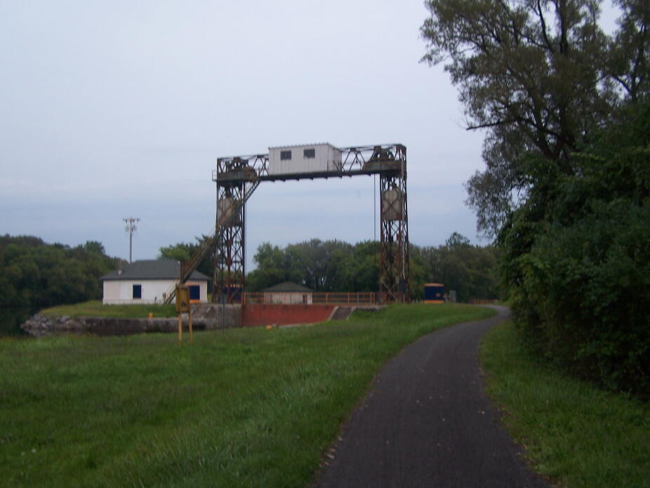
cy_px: 229
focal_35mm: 42
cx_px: 314
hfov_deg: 44.8
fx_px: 789
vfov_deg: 34.4
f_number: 2.8
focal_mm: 6.3
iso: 80
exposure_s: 1/40
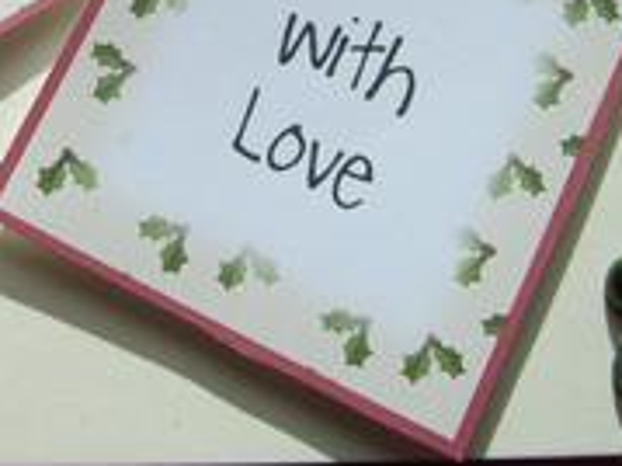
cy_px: -90
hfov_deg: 21.9
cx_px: 111
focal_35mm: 88
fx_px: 1580
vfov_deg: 16.1
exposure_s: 1/250
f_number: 7.1
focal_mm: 5.8
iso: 50
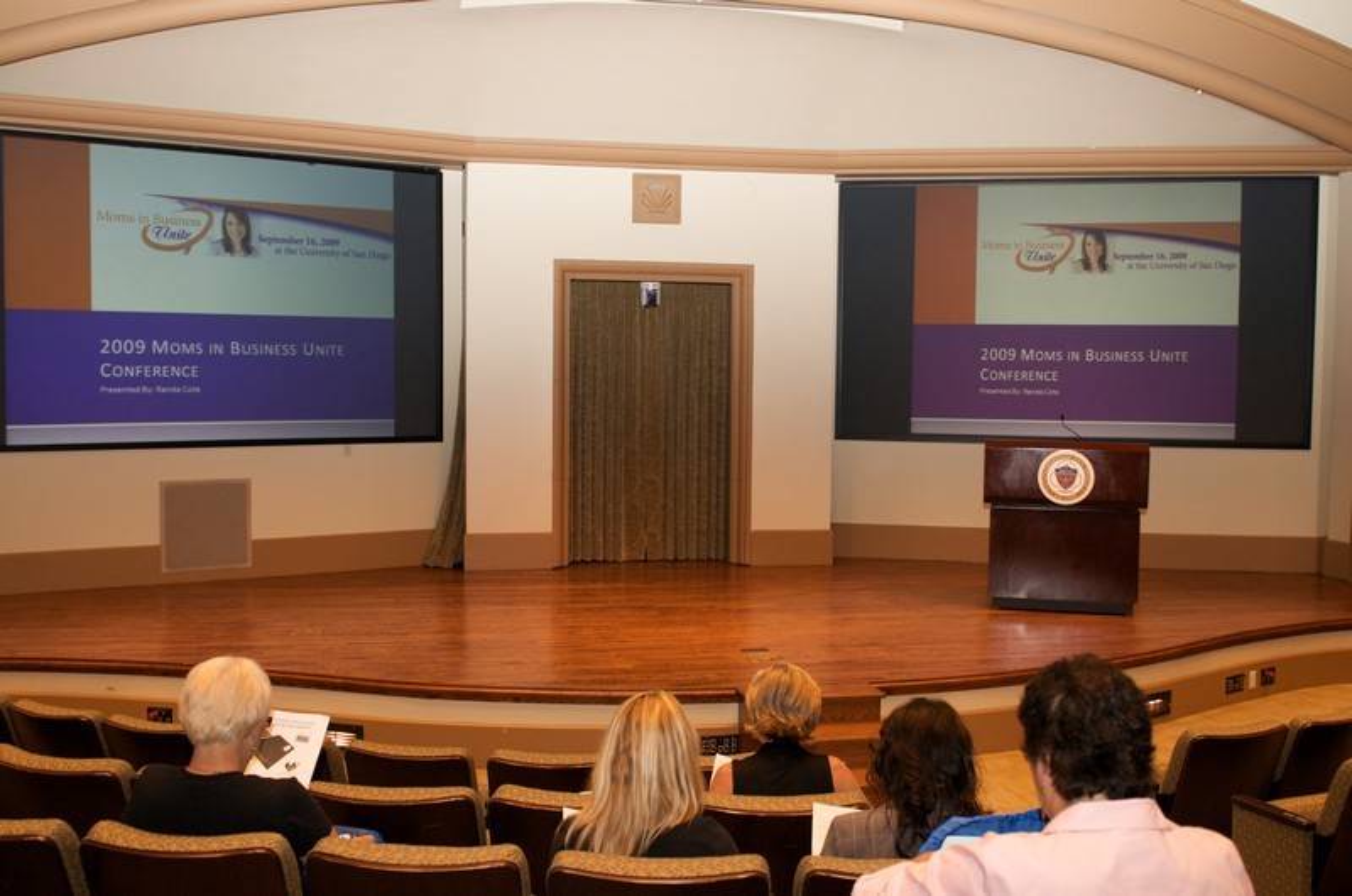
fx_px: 1349
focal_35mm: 36
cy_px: 448
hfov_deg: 53.2
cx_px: 676
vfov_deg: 36.7
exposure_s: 1/160
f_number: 2.8
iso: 640
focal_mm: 24
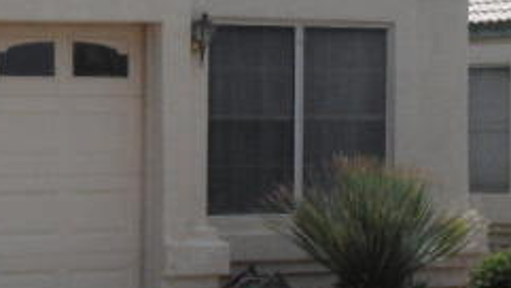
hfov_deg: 14.1
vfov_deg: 8.2
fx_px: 2007
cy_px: 201
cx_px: -93
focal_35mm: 148
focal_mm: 5.3
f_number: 5
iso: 80
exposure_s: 1/750
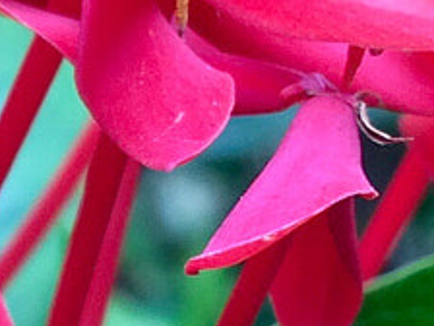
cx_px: -343
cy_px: 322
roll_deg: +0.4
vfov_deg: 7.2
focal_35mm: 207
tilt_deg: -32.0
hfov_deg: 9.1
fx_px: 2595
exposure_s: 1/117
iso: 32
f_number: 2.2
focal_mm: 4.15
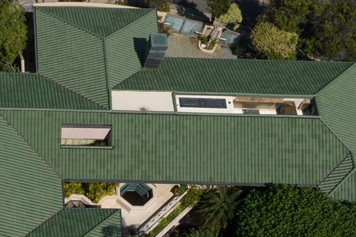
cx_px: -106
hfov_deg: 8.5
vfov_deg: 5.7
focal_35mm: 240
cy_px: 368
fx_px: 2371
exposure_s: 1/40
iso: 800
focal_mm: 50
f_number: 4
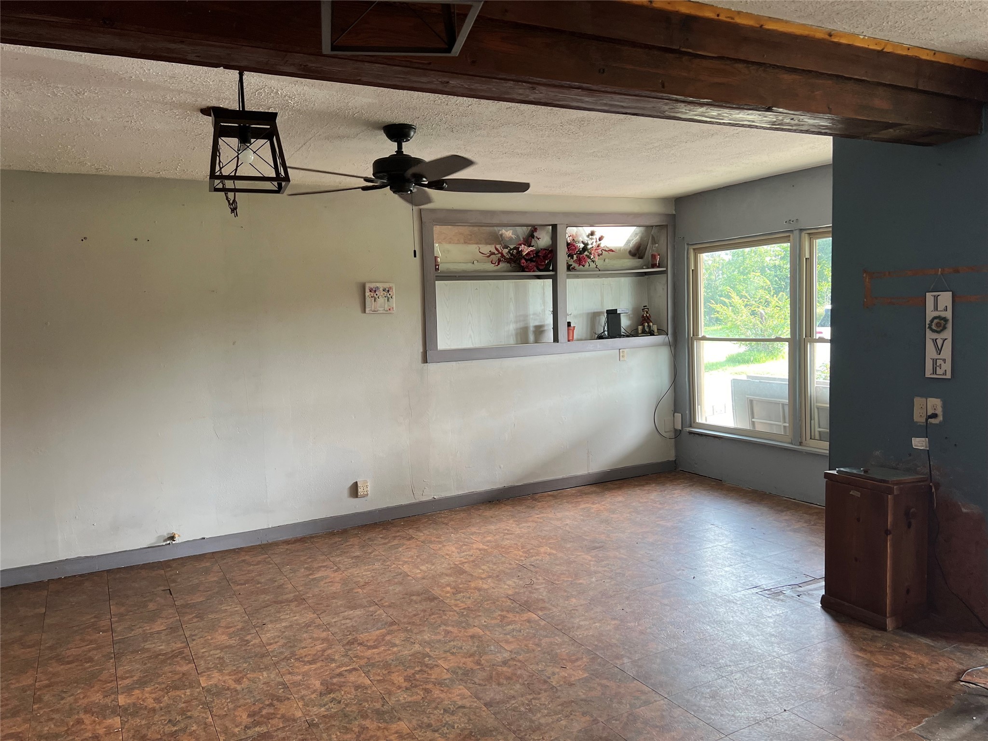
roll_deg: +1.7
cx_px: 494
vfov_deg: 53.1
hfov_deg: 67.3
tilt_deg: -5.1
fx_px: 742
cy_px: 370
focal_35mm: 26
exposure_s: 1/121
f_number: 1.5
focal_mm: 5.7
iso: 100
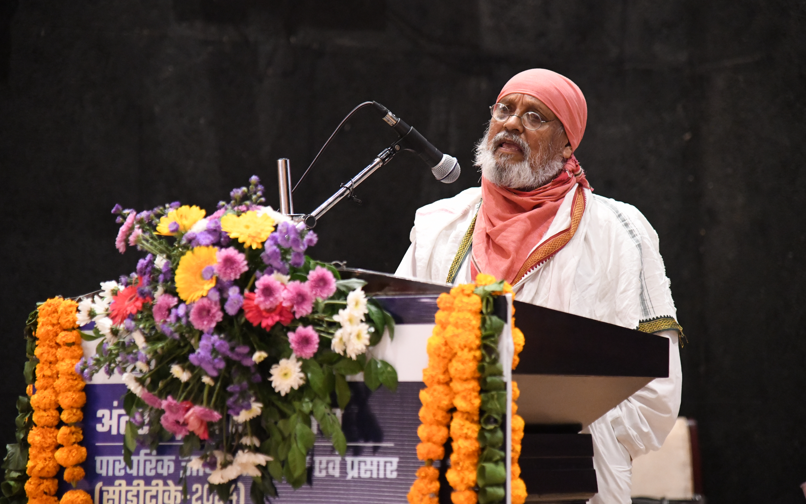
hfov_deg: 17.0
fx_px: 2702
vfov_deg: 10.7
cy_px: 254
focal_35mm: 123
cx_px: 404
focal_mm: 120
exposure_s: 1/125
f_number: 4
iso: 10000
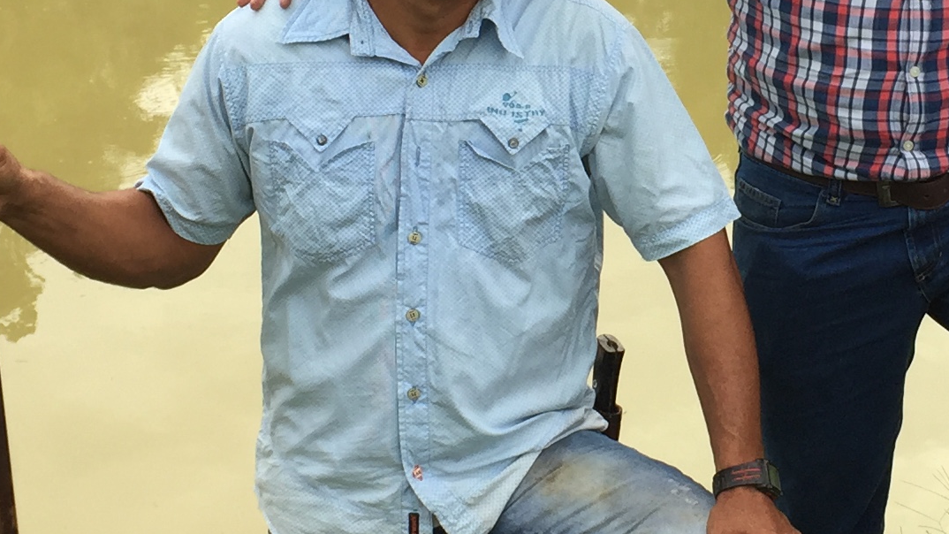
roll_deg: -2.9
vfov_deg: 12.5
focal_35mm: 96
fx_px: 2416
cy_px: 89
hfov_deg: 21.9
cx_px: 755
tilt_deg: -16.6
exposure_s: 1/234
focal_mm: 4.15
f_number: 2.2
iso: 32
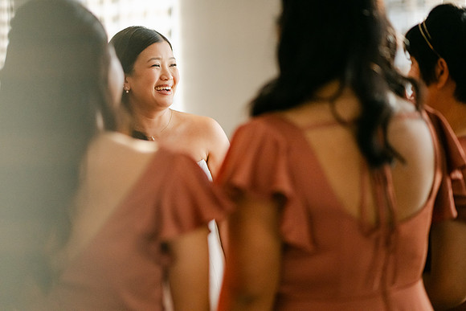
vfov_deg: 16.1
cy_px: 156
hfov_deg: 23.9
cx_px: 233
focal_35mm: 85
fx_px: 1100
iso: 3600
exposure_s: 1/6400
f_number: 1.8
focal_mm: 85
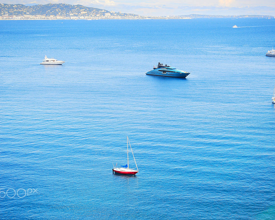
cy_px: 110
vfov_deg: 20.4
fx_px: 610
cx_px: 153
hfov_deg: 25.4
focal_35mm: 75
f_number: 8
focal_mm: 66
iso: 200
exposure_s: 1/500
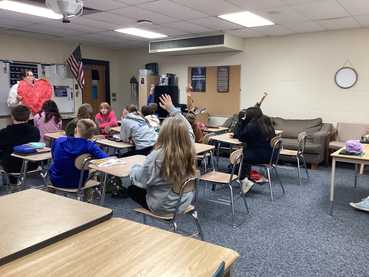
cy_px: 138
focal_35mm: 31
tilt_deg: -8.4
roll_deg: -0.8
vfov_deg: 45.4
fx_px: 330
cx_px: 184
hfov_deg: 58.4
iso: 160
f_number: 2.4
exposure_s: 1/50
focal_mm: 3.3
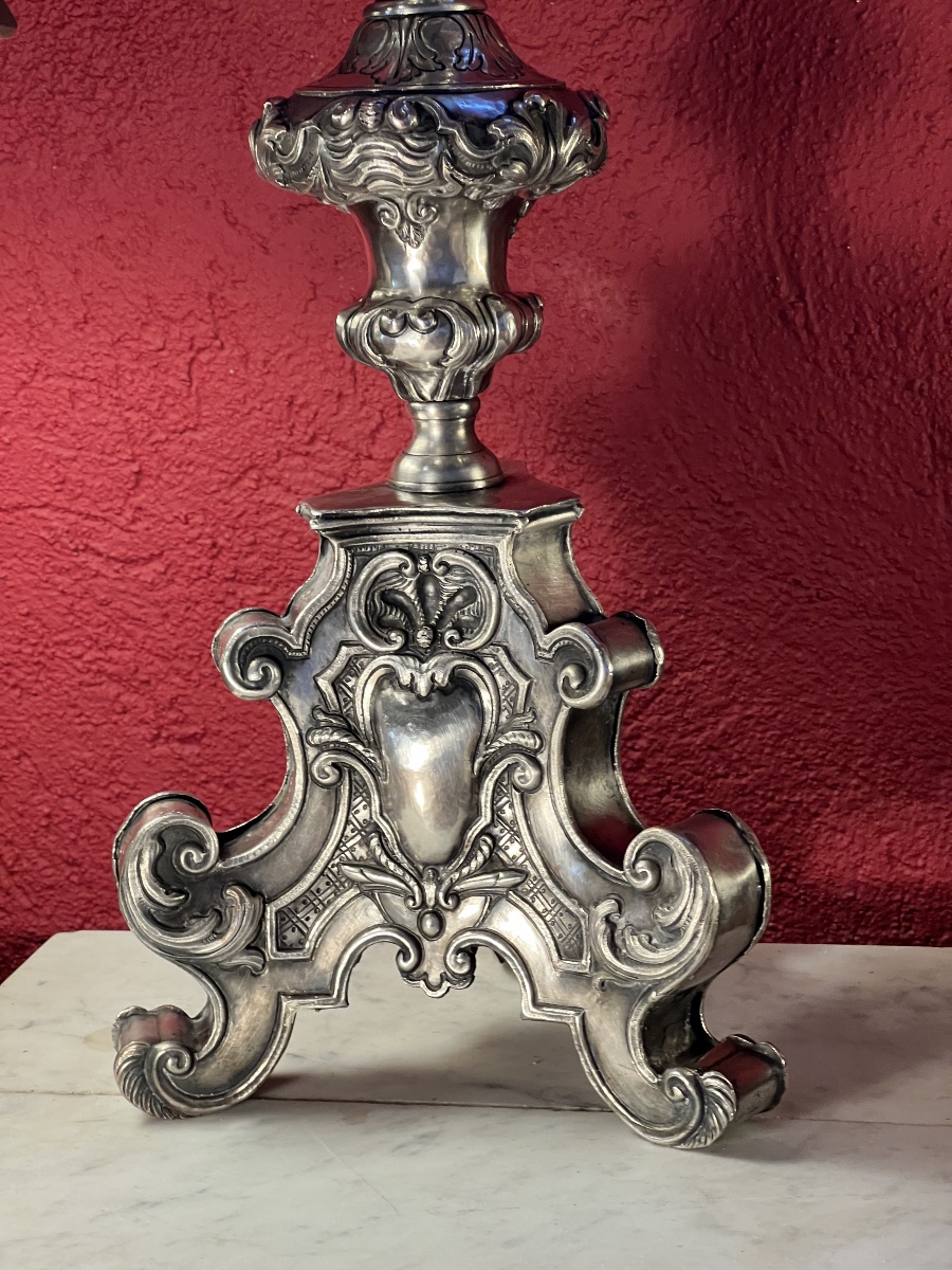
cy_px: 635
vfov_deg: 25.3
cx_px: 476
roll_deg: +2.1
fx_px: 2824
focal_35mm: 77
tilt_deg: -12.5
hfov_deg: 19.1
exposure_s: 1/50
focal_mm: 9
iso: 160
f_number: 2.8
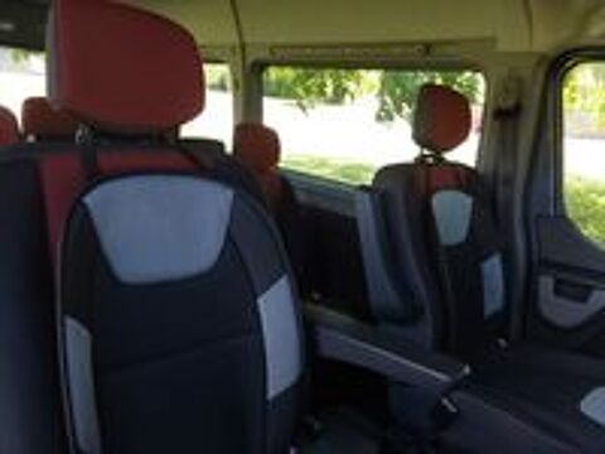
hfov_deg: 63.4
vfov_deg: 49.7
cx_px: 302
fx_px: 489
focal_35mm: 28
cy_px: 227
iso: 64
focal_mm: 2.91
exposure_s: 1/120
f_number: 1.9
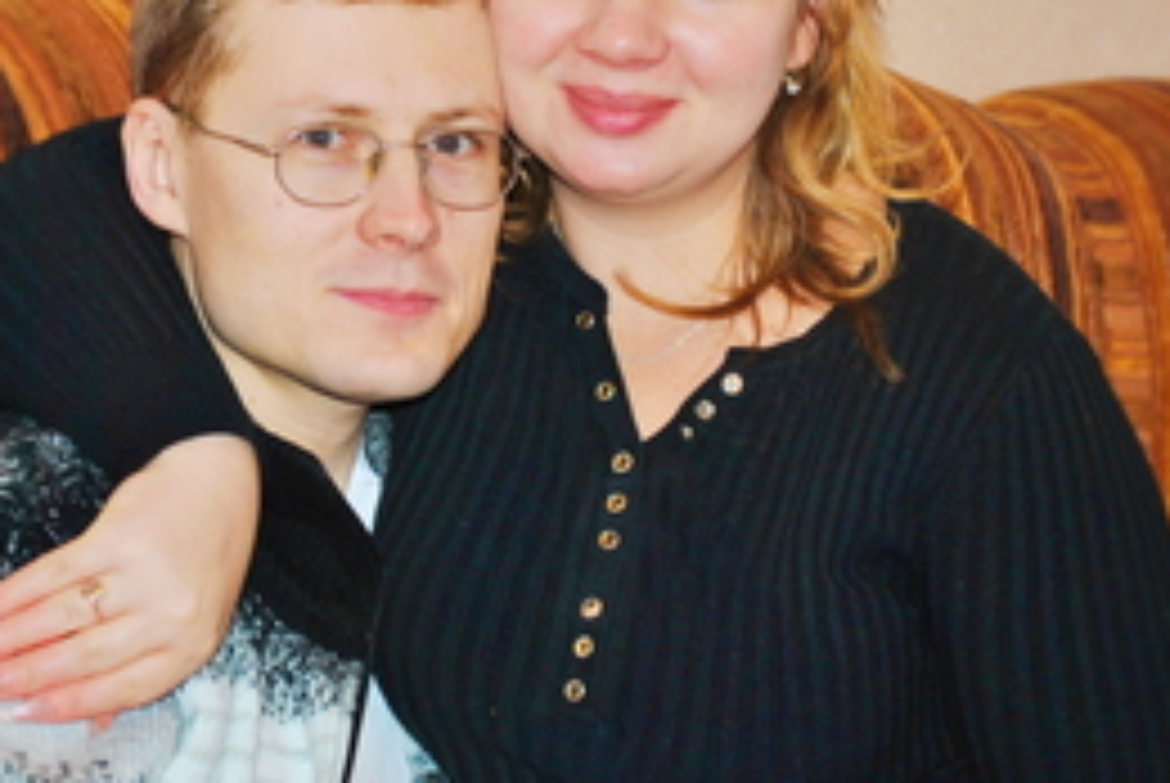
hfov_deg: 15.2
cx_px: 468
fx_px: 4392
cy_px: 182
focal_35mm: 135
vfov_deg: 10.2
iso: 200
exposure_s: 1/60
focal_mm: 52
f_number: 5.6
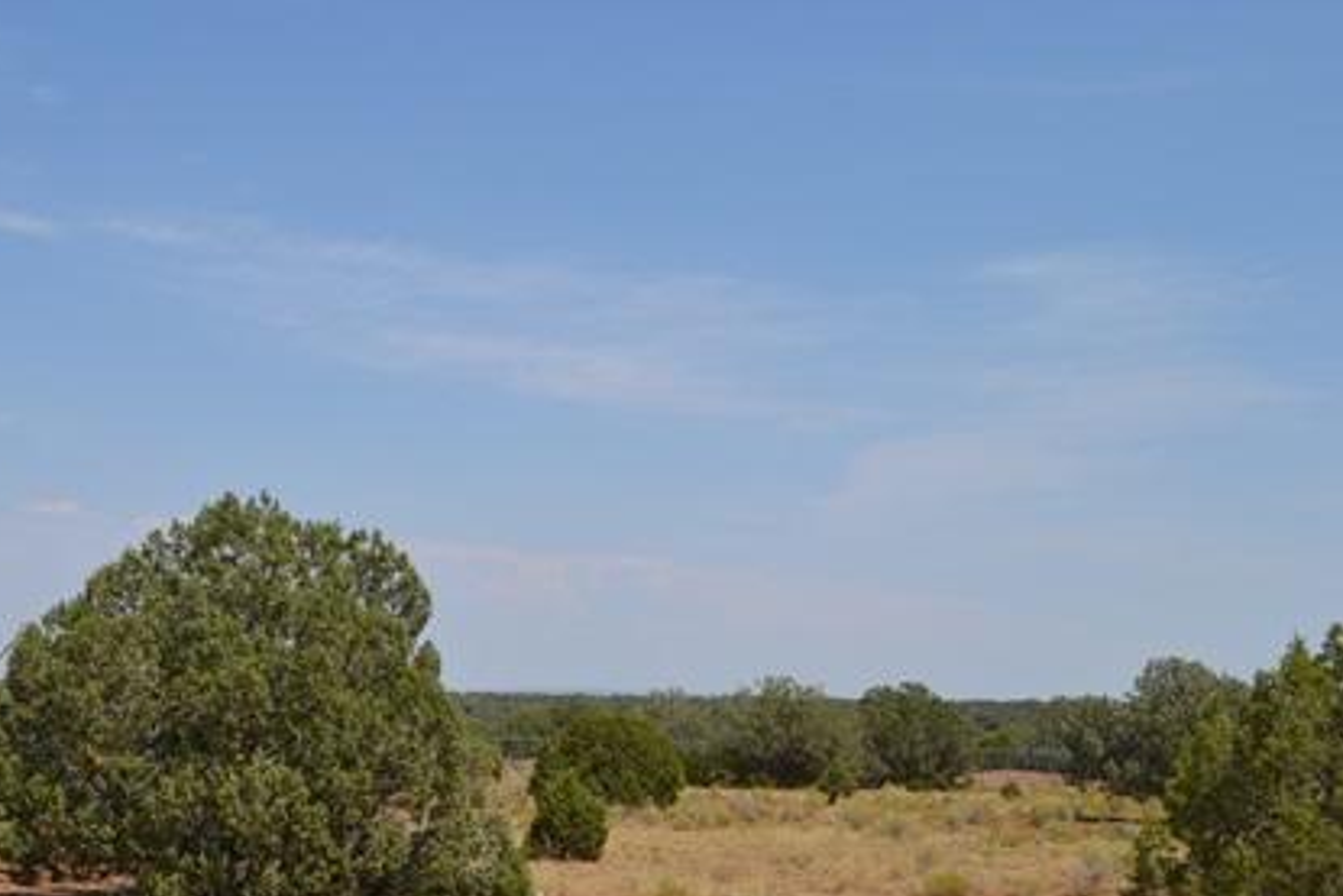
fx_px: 1940
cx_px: 401
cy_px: 640
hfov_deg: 37.6
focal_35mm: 52
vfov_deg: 25.8
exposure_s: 1/320
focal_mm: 24
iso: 100
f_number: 9
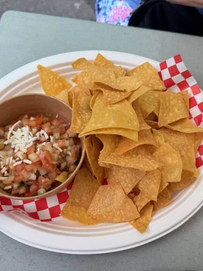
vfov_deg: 65.3
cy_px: 141
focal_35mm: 27
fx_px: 211
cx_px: 92
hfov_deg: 51.3
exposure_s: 1/436
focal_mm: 6.8
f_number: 1.8
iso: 80
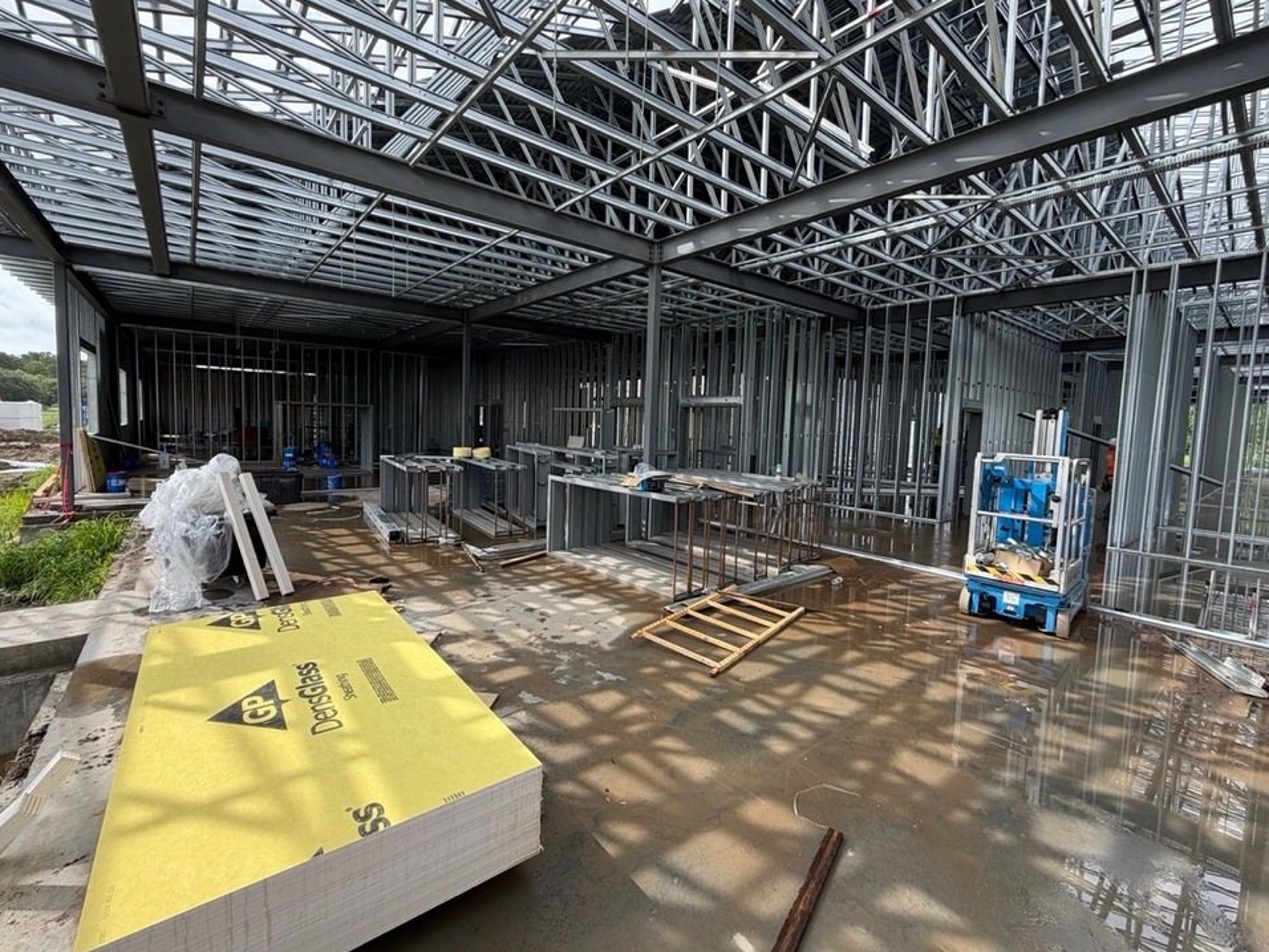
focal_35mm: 15
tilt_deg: -2.6
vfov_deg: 81.7
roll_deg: -1.4
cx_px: 633
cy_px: 455
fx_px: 550
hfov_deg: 98.2
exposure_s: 1/502
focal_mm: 2.22
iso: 50
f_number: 2.2
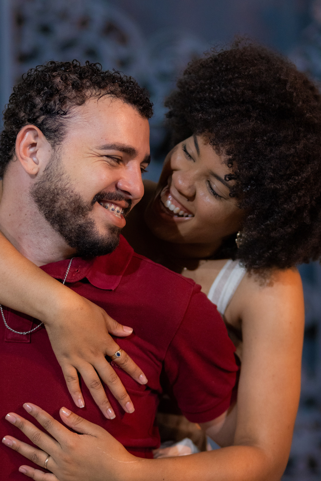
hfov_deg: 10.8
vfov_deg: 16.1
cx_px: 160
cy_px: 240
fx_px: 1705
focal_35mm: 128
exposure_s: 1/160
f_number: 2
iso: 1250
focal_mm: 85
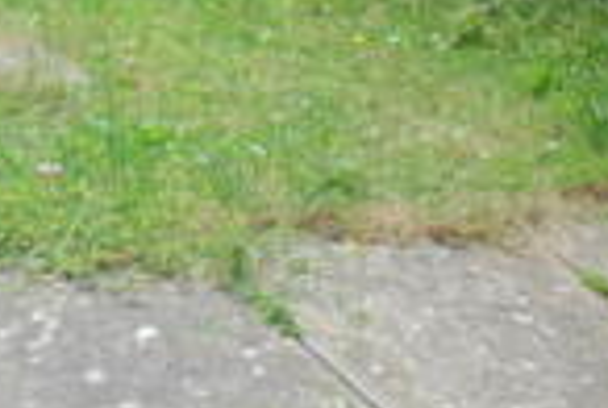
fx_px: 2048
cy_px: -364
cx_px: -173
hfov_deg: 16.0
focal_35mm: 121
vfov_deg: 10.6
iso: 100
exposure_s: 1/200
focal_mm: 18
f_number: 3.5
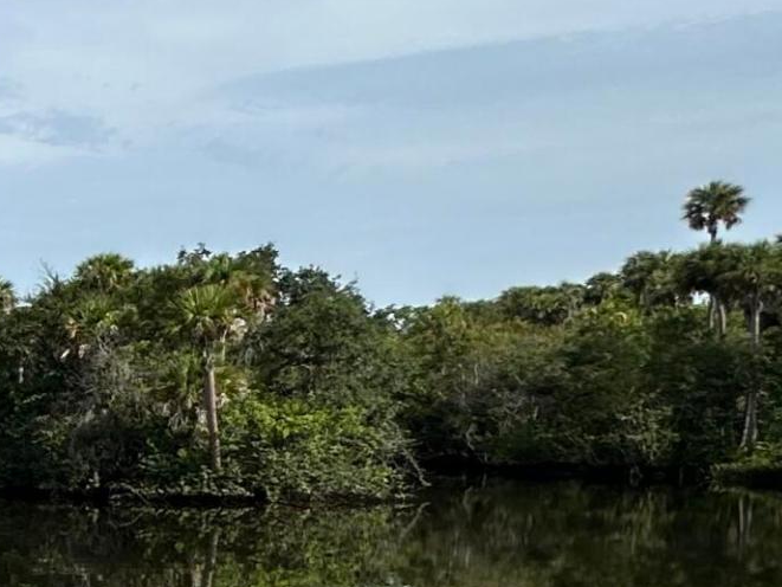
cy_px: 535
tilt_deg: -3.4
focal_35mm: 61
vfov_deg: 23.4
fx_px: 1378
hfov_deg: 20.0
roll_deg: +1.1
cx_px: -713
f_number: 2.2
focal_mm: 2.22
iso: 40
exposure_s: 1/1435
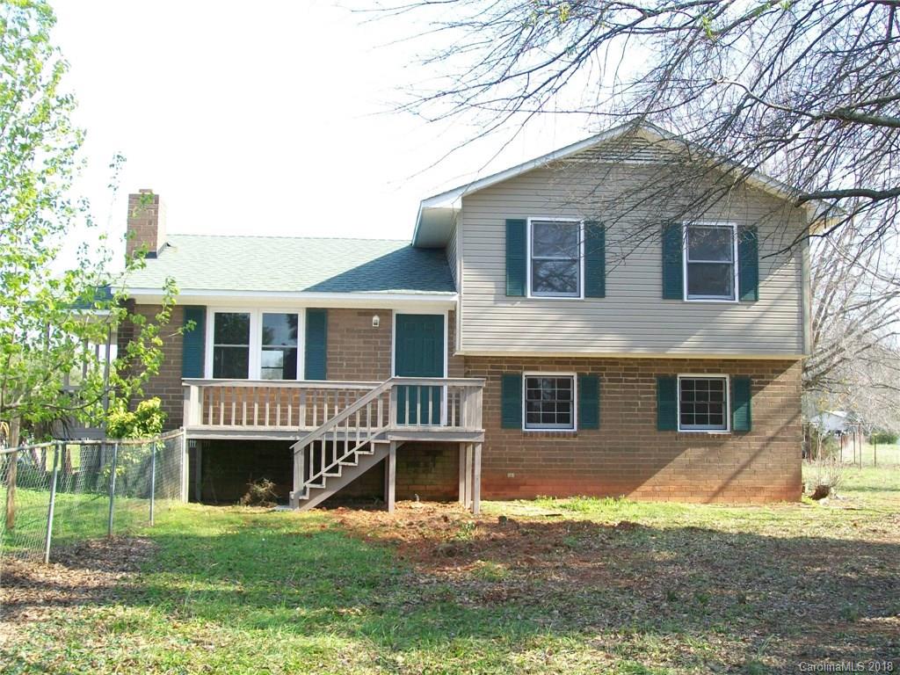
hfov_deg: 42.1
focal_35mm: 45
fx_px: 1170
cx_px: 450
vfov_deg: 32.2
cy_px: 338
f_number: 3
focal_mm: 7.6
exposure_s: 1/160
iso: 64
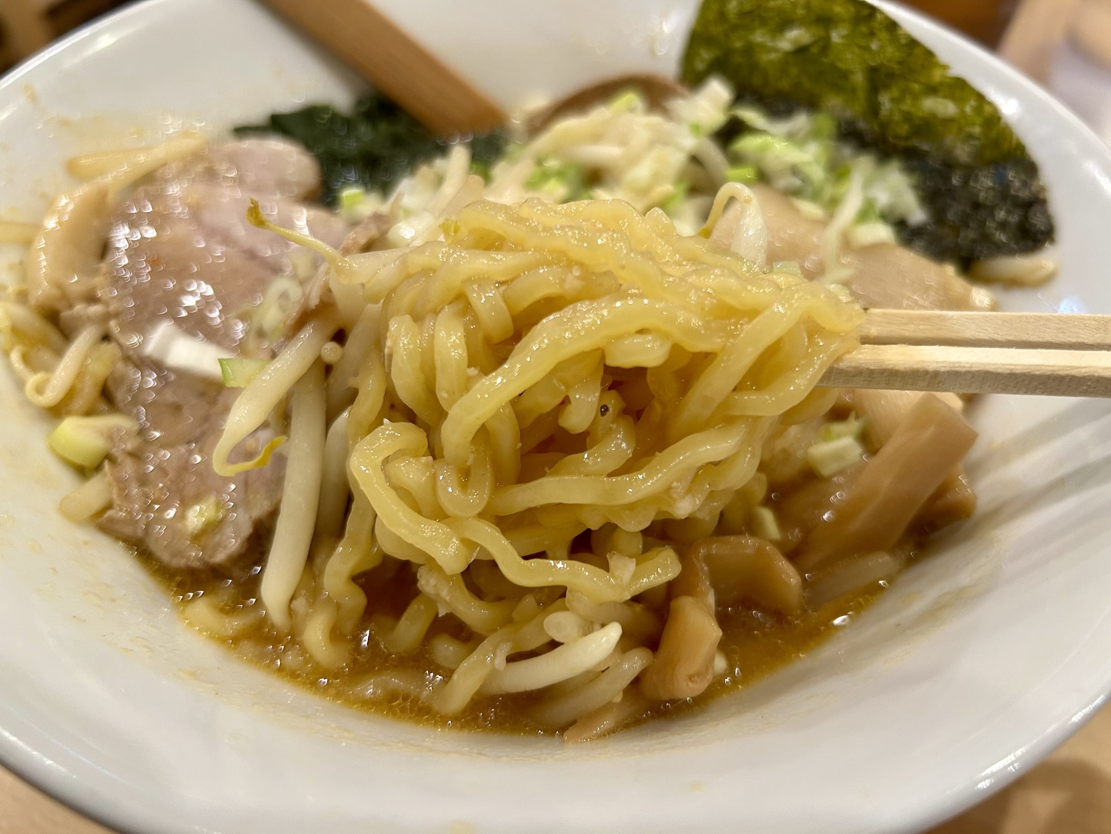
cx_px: 556
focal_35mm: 26
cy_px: 417
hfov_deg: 67.3
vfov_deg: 53.1
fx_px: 834
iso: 125
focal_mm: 5.7
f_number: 1.5
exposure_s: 1/50
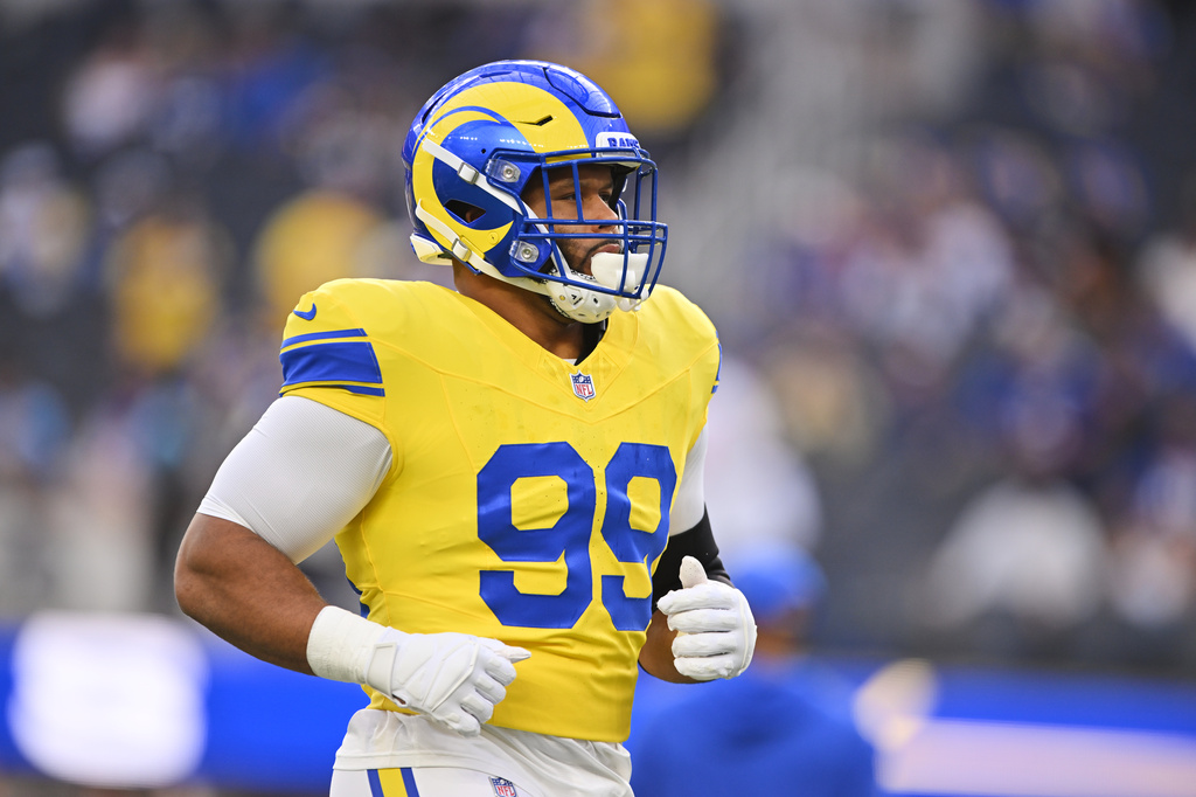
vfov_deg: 3.4
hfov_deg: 5.2
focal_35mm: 400
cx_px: 598
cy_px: 398
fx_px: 13284
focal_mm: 400
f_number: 2.8
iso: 500
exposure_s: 1/1250
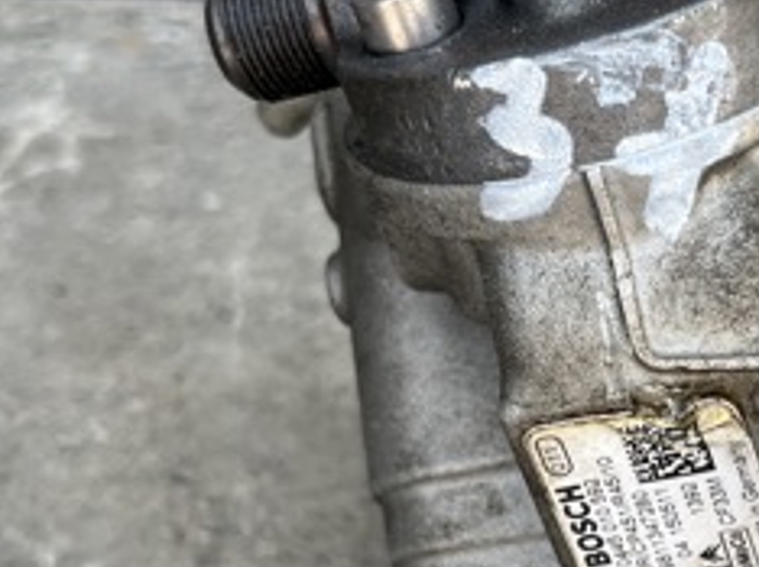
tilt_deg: -30.1
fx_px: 1555
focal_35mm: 71
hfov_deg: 26.4
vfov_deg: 20.7
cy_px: 348
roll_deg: -4.0
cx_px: 704
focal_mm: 5.1
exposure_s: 1/252
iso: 40
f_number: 1.6
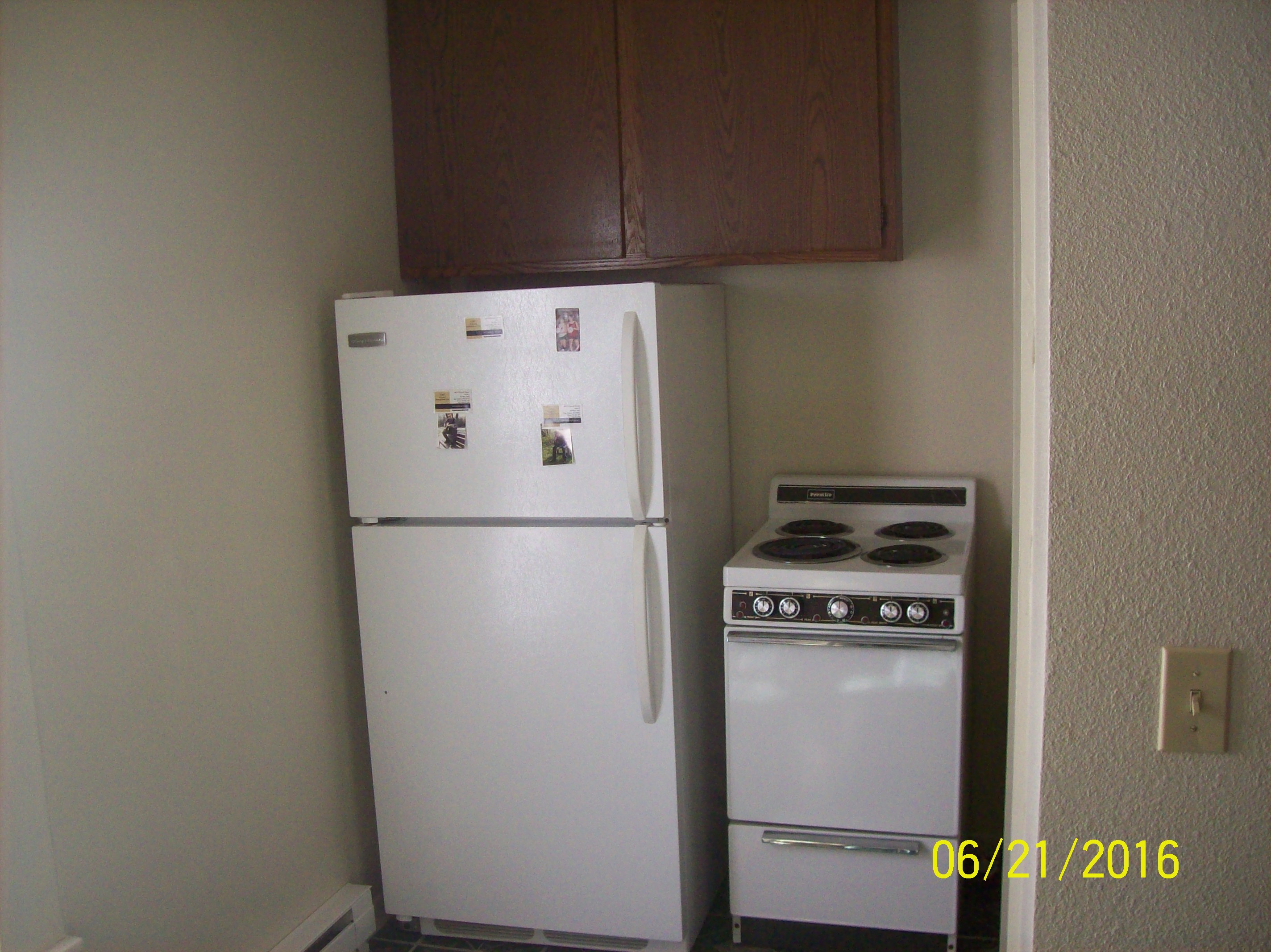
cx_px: 636
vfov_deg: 39.6
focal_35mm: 36
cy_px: 476
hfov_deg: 51.4
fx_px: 1321
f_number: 2.7
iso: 200
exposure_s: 1/89
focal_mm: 6
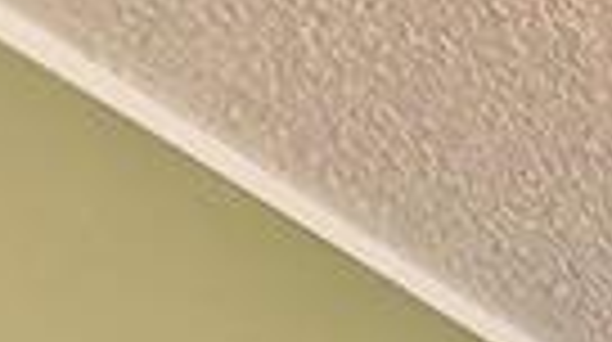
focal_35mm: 115
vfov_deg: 6.6
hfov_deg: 10.8
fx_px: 1863
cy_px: 1611
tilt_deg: -10.6
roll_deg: -0.4
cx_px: 1917
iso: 250
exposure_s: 1/120
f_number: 2.2
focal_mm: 2.22
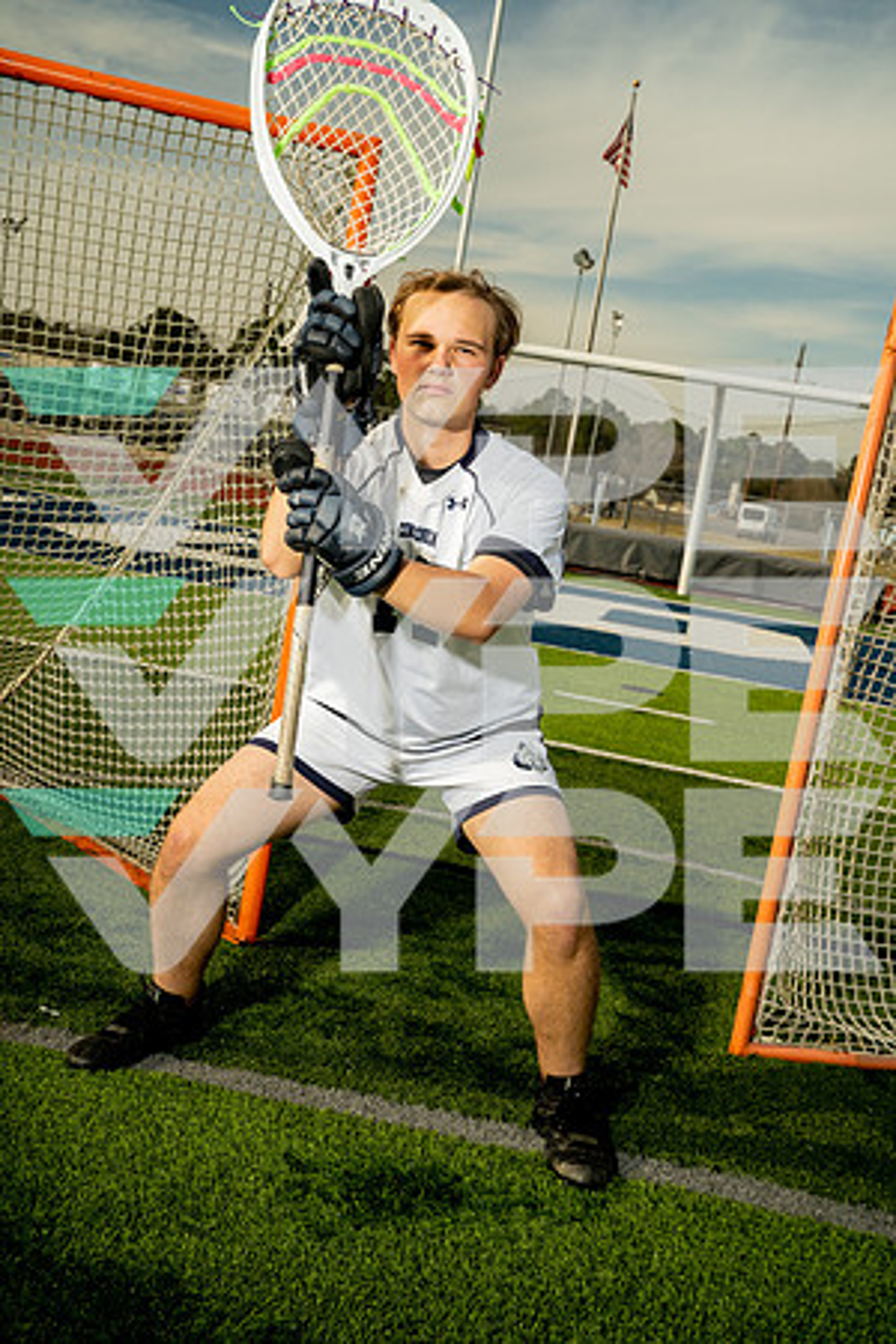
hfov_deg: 31.2
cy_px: 672
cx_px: 448
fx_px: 1605
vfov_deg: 45.4
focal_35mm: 43
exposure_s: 1/250
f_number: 8
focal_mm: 43
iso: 250
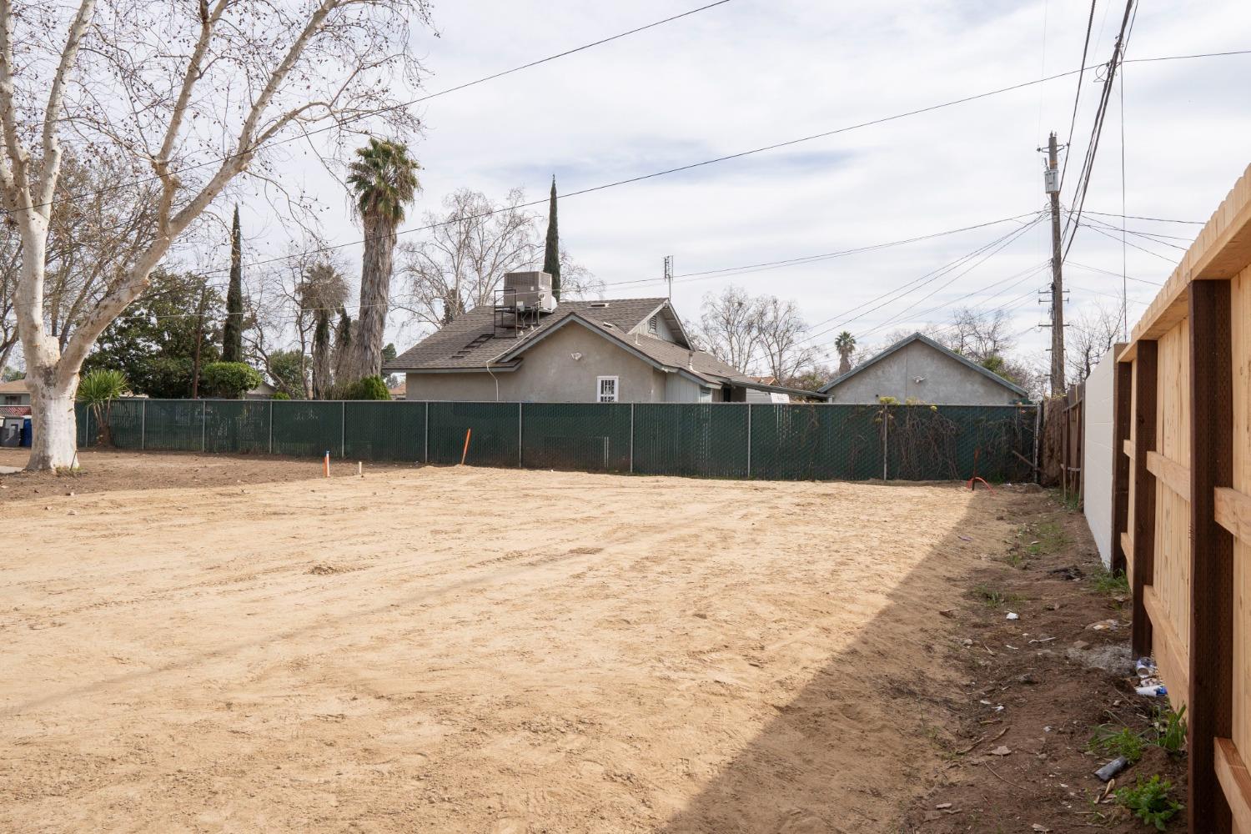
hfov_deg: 73.7
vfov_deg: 53.1
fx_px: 834
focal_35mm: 24
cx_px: 626
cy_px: 417
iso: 100
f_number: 10
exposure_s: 1/250
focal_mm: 16
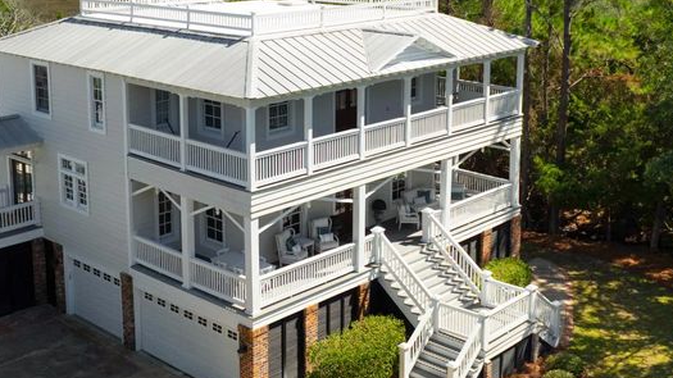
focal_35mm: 51
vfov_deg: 23.2
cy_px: 79
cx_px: 303
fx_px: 910
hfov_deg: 40.5
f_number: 2.8
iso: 100
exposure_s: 1/240
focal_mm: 12.29
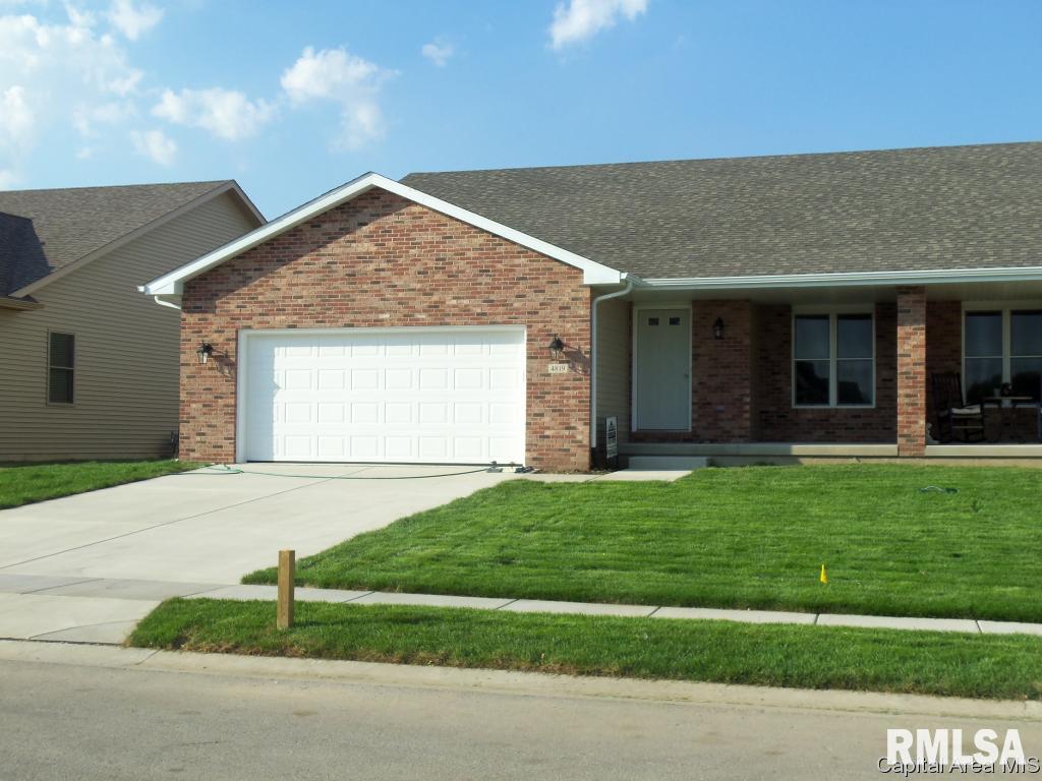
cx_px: 521
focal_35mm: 48
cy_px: 390
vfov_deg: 30.3
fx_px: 1445
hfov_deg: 39.7
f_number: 3.9
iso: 80
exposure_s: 1/500
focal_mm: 8.7
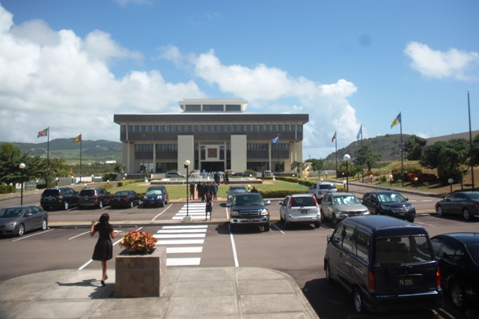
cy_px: 160
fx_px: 439
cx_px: 240
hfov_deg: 57.2
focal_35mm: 33
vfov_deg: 39.9
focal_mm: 22
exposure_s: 1/2000
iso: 200
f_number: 3.8
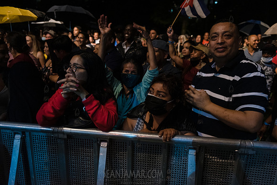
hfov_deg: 63.6
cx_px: 138
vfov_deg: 45.0
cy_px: 92
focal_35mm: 29
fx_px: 223
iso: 3200
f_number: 2.8
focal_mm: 29
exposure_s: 1/100
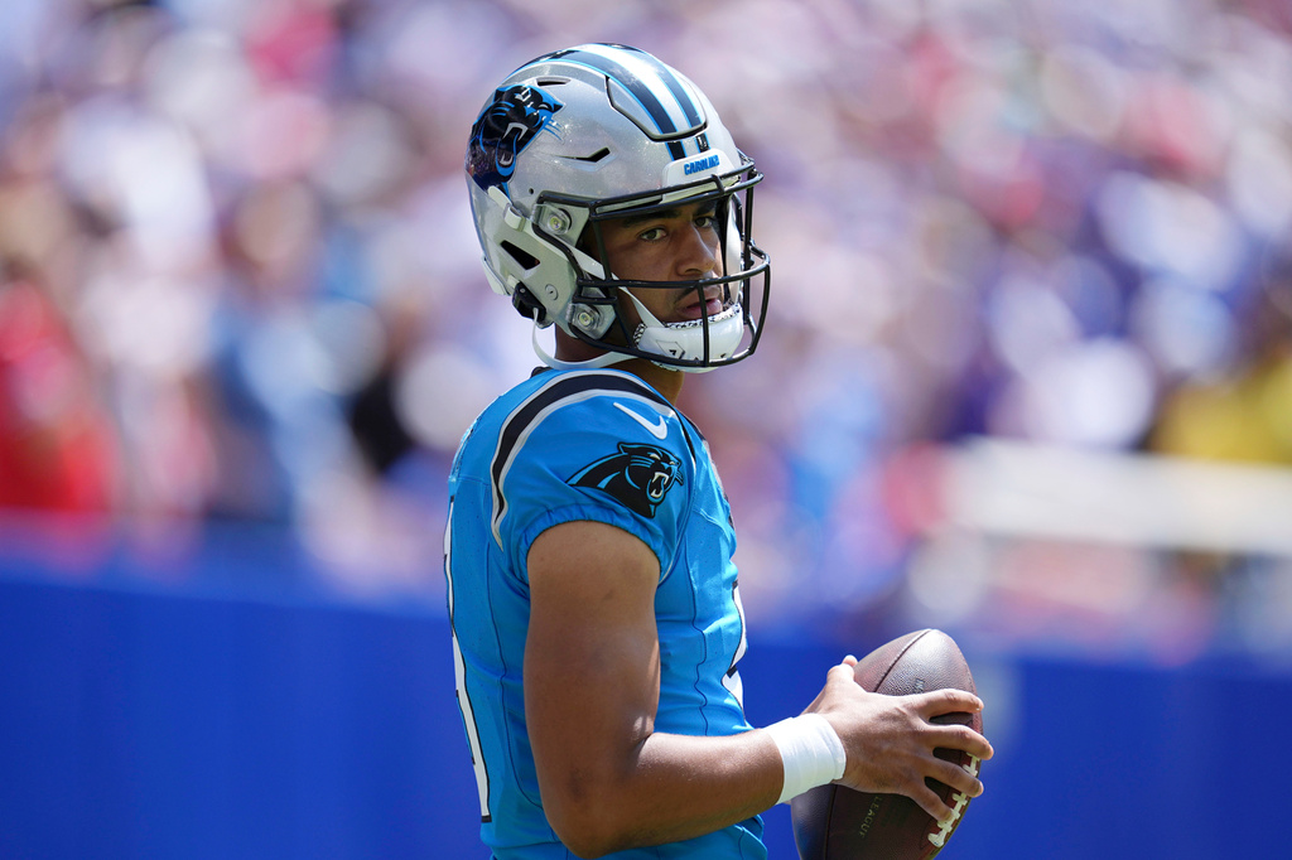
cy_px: 430
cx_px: 646
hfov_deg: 5.2
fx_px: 14350
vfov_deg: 3.4
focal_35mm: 400
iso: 250
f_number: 2.8
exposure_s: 1/2500
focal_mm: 400
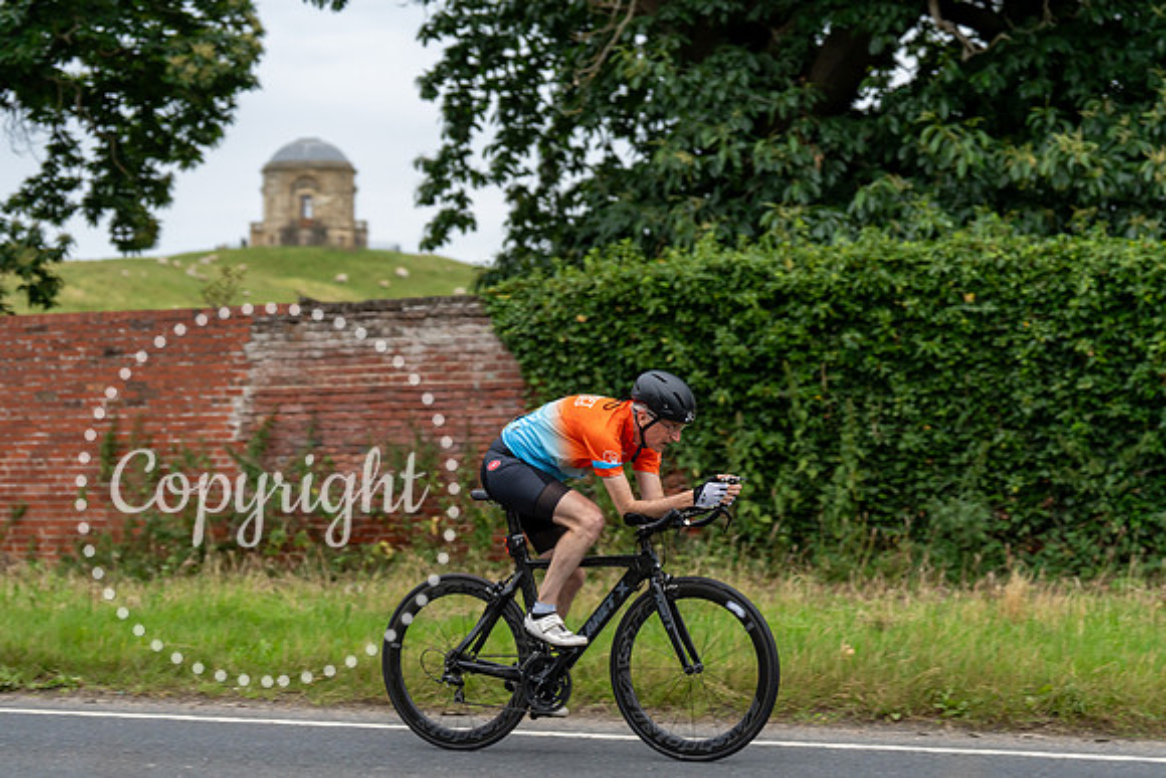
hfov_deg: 25.7
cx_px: 583
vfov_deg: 17.3
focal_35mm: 79
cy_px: 389
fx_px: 2559
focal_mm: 79
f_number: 3.2
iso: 1000
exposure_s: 1/640
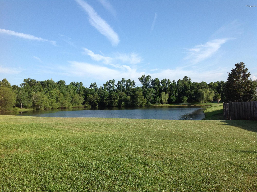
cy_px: 96
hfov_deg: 52.7
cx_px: 128
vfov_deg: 40.6
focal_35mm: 35
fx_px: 259
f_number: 2.4
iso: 50
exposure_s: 1/1259
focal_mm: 4.28
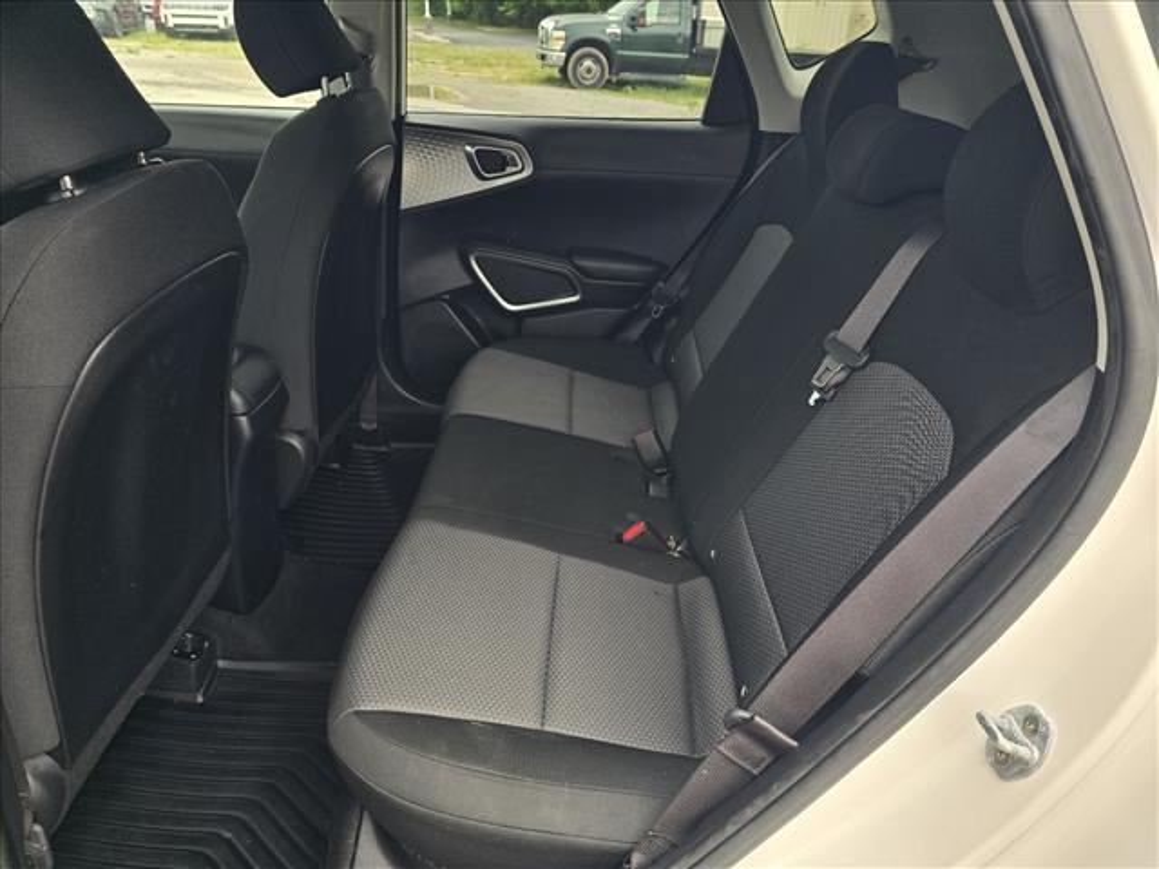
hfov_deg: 73.9
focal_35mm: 23
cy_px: 434
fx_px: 770
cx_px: 580
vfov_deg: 58.9
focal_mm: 6.3
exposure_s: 1/182
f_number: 1.7
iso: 50
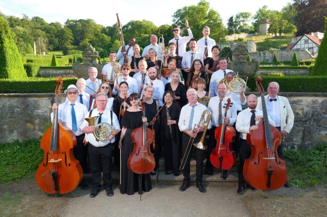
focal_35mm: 29
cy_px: 108
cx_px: 164
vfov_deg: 44.9
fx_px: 263
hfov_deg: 63.7
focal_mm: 29
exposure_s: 1/160
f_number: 8
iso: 400
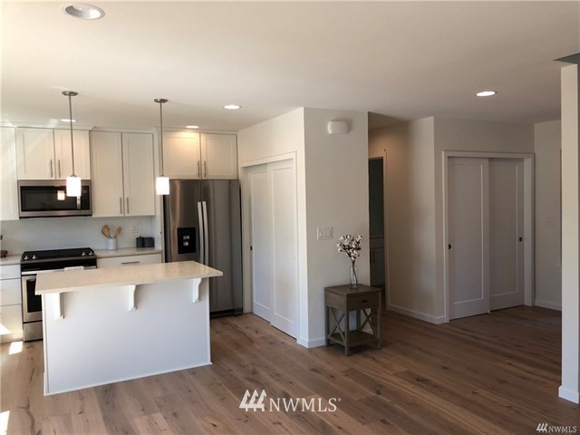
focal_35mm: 28
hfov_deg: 63.4
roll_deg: +0.7
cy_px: 218
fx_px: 469
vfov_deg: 49.7
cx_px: 290
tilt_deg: -2.2
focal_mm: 3.99
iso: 25
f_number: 1.8
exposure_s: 1/120
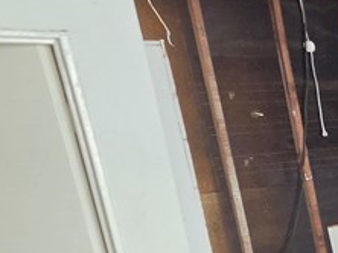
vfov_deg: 23.6
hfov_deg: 16.6
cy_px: 236
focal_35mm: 60
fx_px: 585
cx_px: 760
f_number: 2.2
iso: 320
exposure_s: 1/120
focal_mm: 2.2
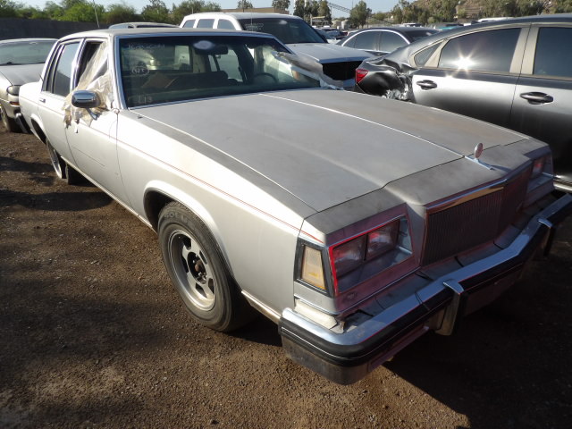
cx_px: 286
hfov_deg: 71.6
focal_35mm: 24
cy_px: 214
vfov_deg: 56.8
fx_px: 397
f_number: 5.6
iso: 100
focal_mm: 4.3
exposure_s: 1/392
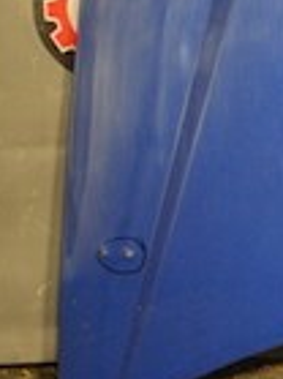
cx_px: 708
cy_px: 8
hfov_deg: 4.2
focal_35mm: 345
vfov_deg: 5.7
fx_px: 3766
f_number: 5
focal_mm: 52
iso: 1100
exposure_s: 1/30
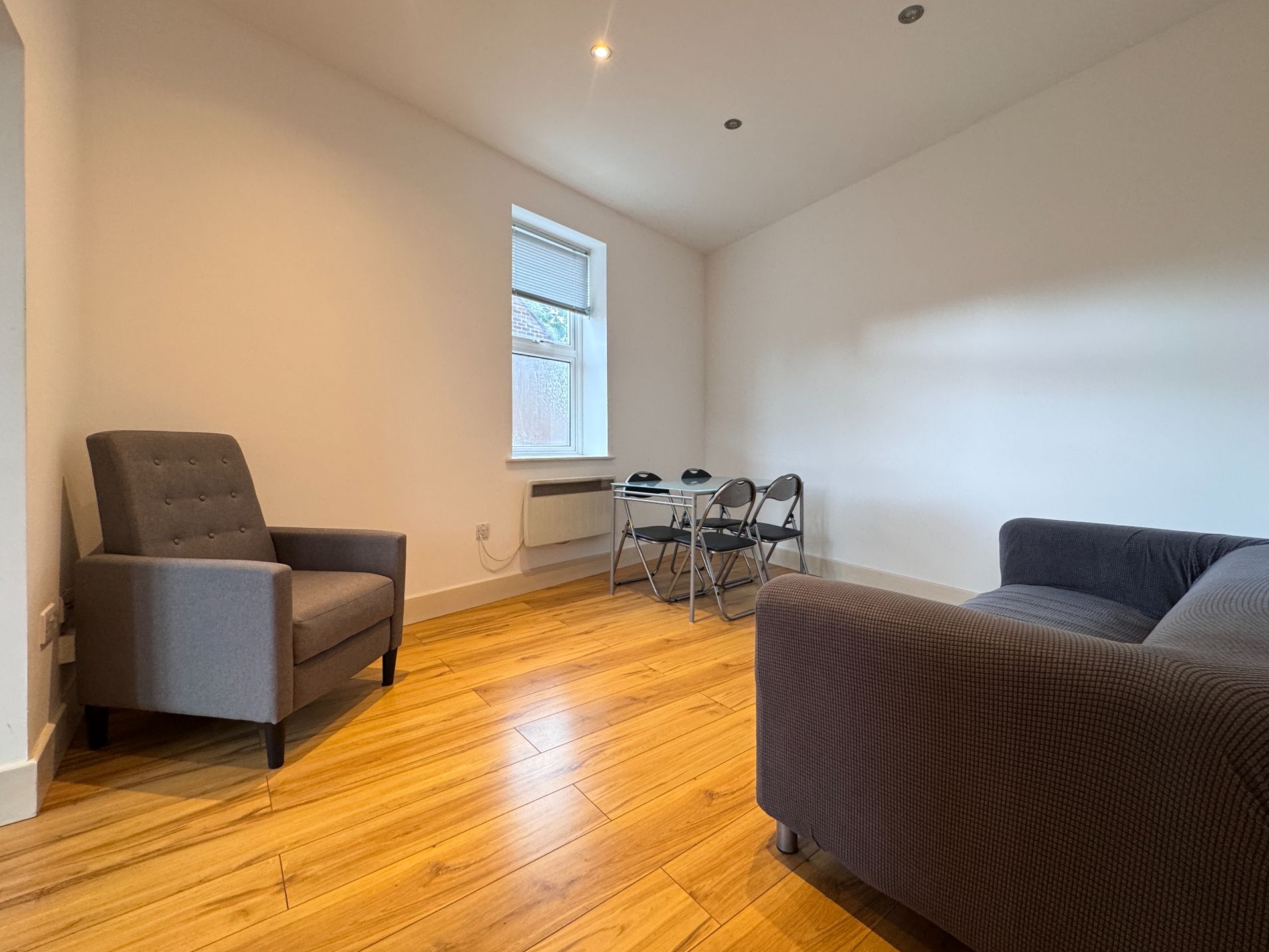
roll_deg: +0.6
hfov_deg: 98.2
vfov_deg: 81.7
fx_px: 550
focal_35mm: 15
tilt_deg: +1.0
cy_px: 449
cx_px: 637
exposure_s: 1/50
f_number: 2.2
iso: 250
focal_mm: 2.22
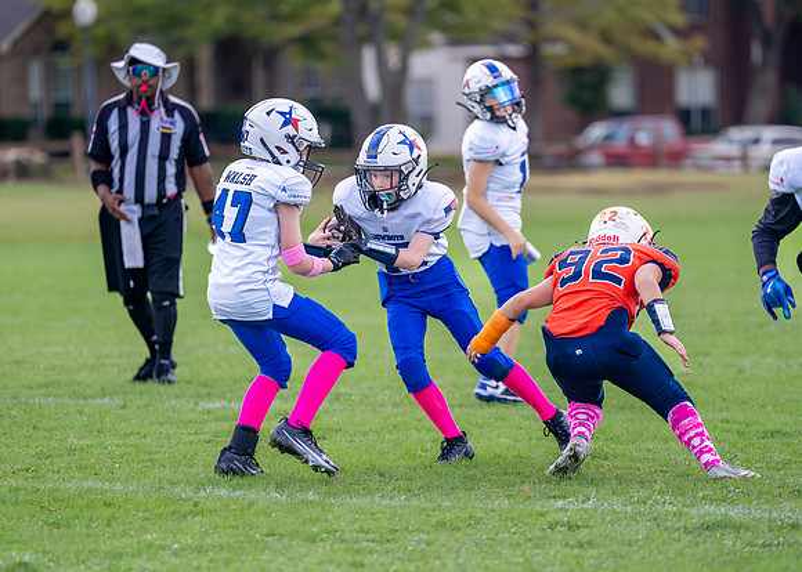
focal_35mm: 264
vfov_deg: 5.5
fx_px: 6008
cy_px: 284
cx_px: 433
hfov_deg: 7.6
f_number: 2.8
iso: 400
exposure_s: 1/2500
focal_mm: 200
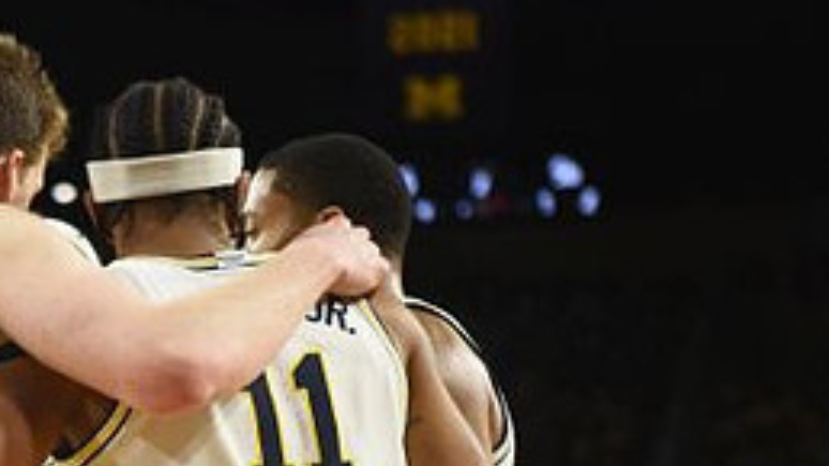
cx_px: 6
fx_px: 3626
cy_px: 463
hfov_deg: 12.9
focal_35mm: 165
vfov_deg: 7.3
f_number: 2.8
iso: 2000
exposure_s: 1/1000
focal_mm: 70
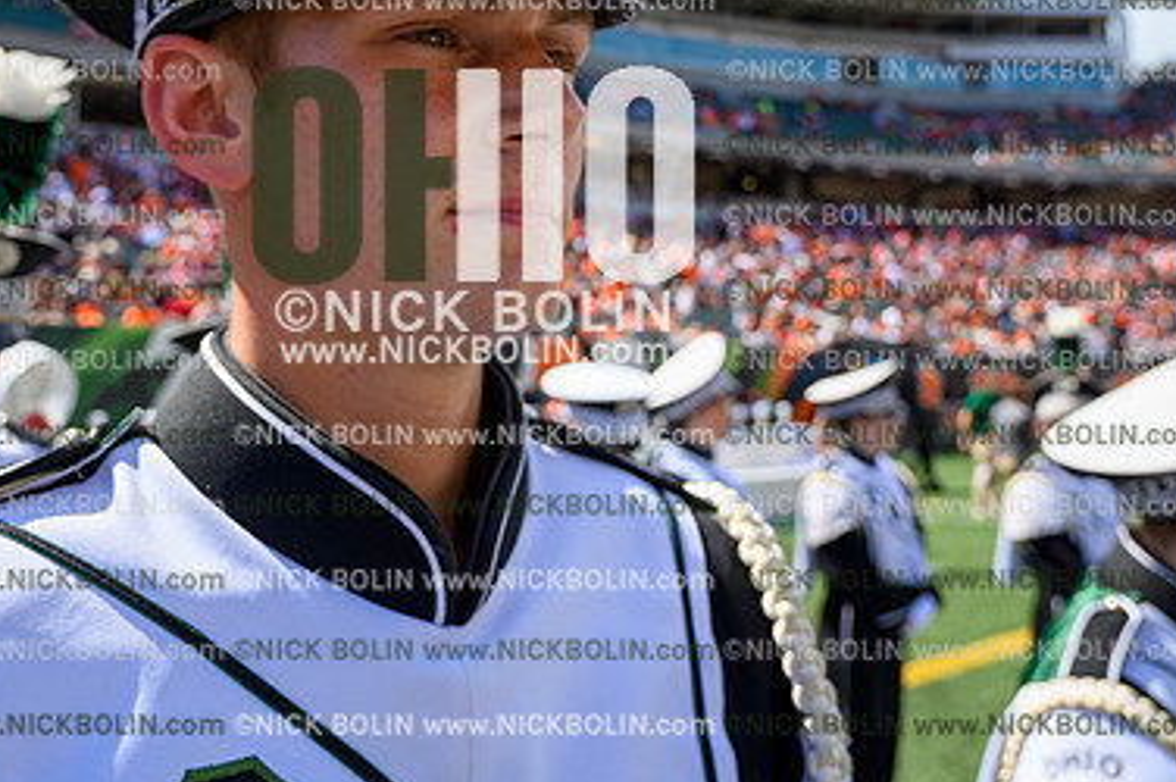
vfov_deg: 35.2
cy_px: 216
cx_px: 472
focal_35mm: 37
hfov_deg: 51.6
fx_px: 1208
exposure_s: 1/500
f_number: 5.6
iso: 100
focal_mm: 24
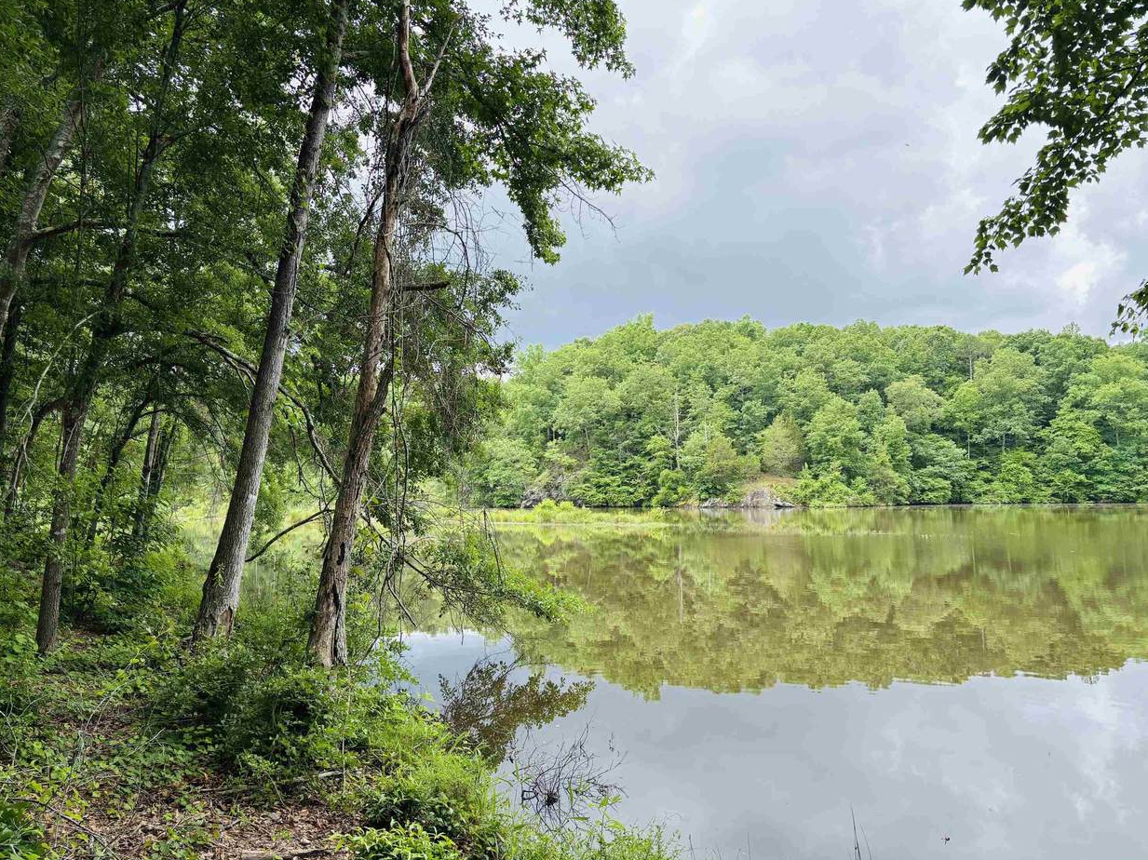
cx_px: 570
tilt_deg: +3.1
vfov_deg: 51.3
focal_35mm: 27
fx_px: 895
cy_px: 437
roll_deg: -0.2
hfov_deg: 65.3
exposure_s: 1/918
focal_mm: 5.96
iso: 50
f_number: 1.6
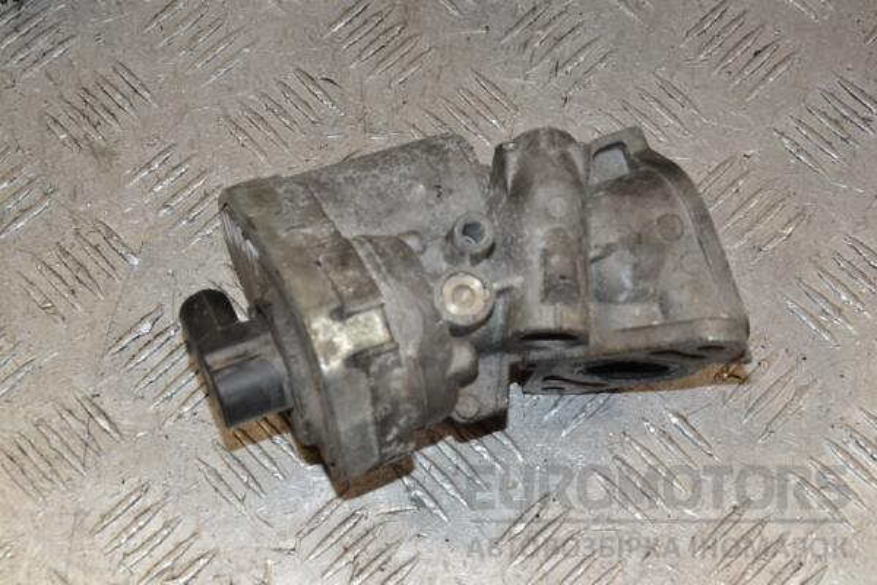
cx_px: 438
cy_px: 292
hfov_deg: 28.1
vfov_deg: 18.9
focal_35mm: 72
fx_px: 1754
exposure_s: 1/200
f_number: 9
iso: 800
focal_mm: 48
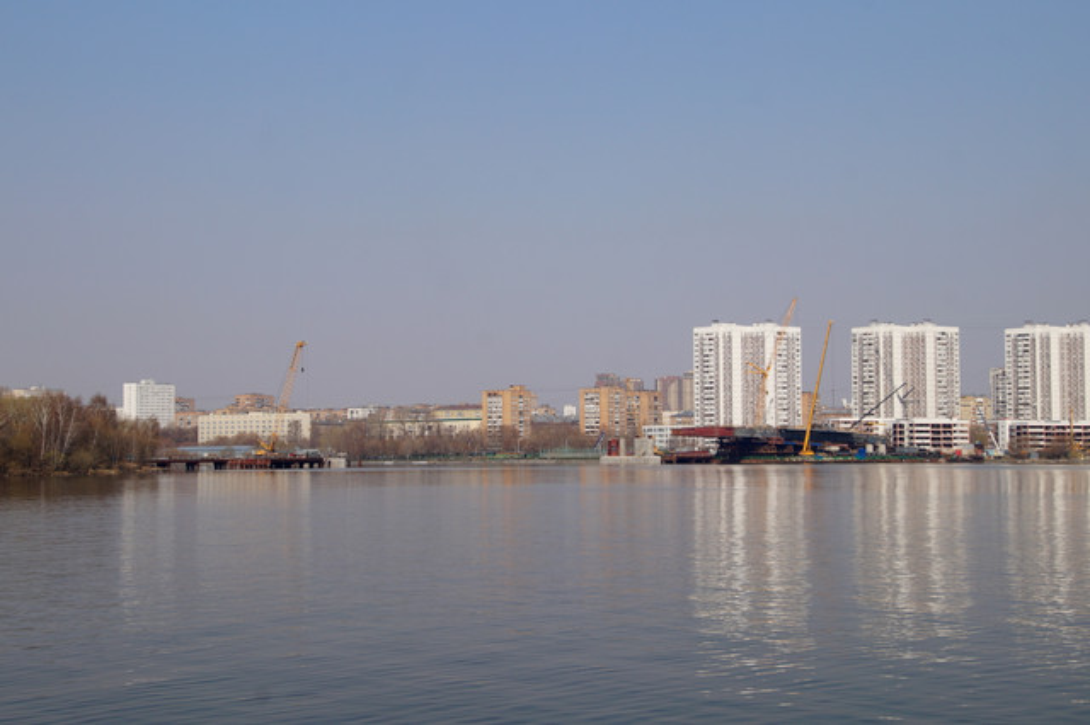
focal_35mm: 52
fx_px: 1589
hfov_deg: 37.9
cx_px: 545
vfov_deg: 25.7
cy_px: 362
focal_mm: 35
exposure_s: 1/250
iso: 100
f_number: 11
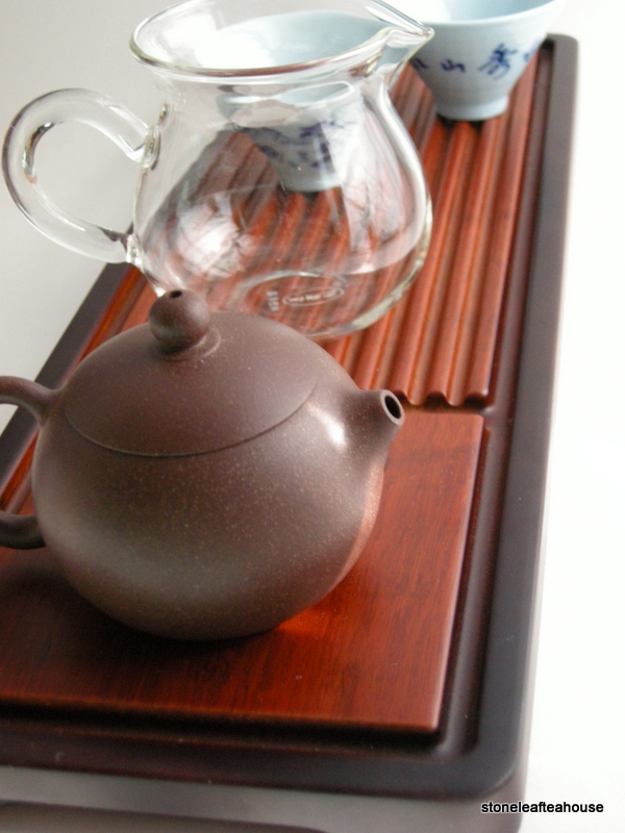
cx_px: 312
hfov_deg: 24.4
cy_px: 416
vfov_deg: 32.2
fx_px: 1444
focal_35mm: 60
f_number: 3.5
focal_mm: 12.9
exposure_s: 1/73.6
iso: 400
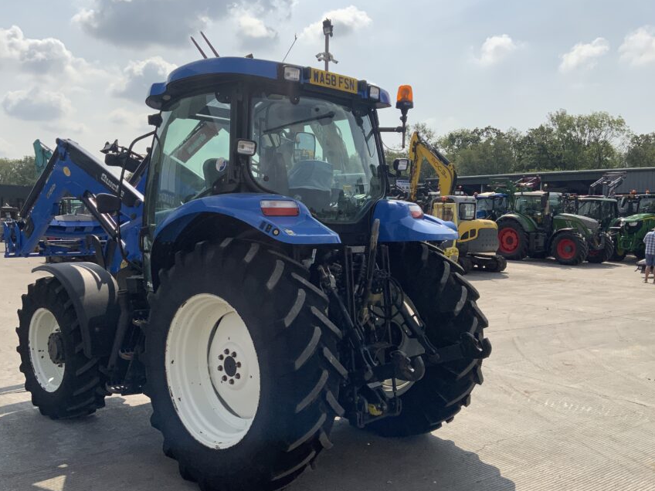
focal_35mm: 35
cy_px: 268
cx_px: 318
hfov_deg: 52.6
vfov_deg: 40.7
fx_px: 662
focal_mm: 3
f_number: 1.8
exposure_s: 1/3534
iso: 20
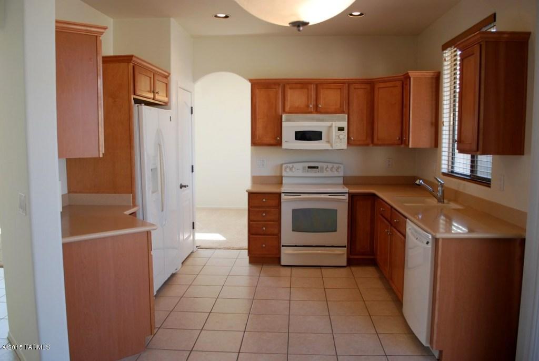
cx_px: 270
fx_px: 405
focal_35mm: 27
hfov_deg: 67.3
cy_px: 180
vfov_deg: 48.0
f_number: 4
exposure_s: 1/60
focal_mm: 18
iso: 200
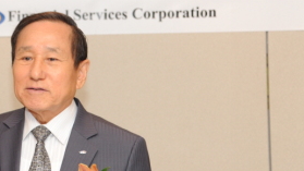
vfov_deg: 9.9
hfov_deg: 17.0
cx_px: -34
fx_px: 984
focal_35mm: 122
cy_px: 81
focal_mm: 50
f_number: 4
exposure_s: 1/60
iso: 800
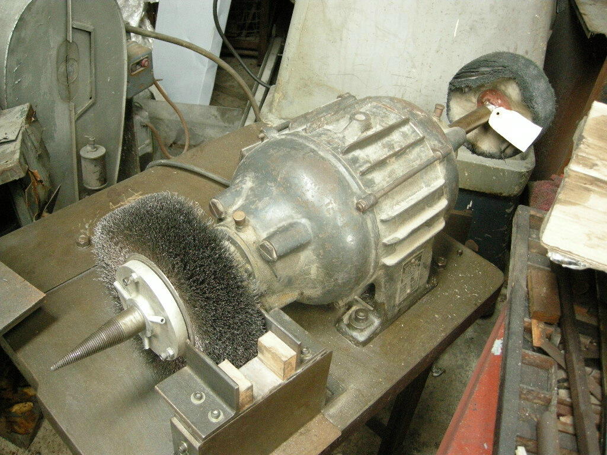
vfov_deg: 39.7
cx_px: 304
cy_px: 228
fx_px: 631
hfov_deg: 51.4
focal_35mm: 36
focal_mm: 7.5
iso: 480
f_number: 3
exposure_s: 1/7.8
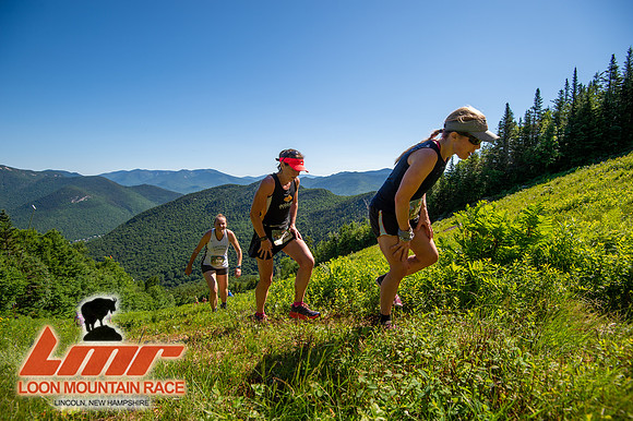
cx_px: 316
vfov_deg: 73.7
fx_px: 281
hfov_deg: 96.8
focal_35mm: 16
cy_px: 210
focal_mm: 16
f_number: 5
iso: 100
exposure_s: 1/640
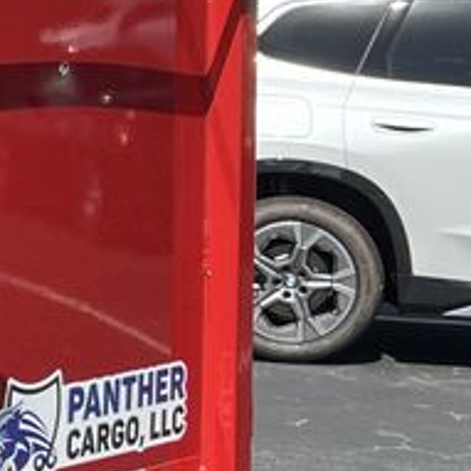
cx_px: -612
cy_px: 160
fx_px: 2371
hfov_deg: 10.1
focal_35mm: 154
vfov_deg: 11.3
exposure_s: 1/2513
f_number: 1.5
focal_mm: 5.7
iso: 50
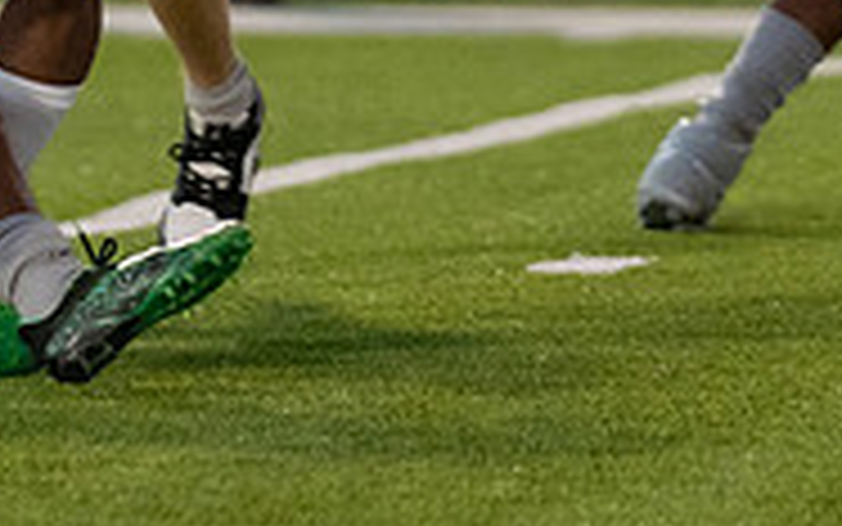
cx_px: -53
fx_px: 24882
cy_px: -508
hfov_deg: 1.9
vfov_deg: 1.2
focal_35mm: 1084
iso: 3200
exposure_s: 1/1250
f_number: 3.2
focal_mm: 200
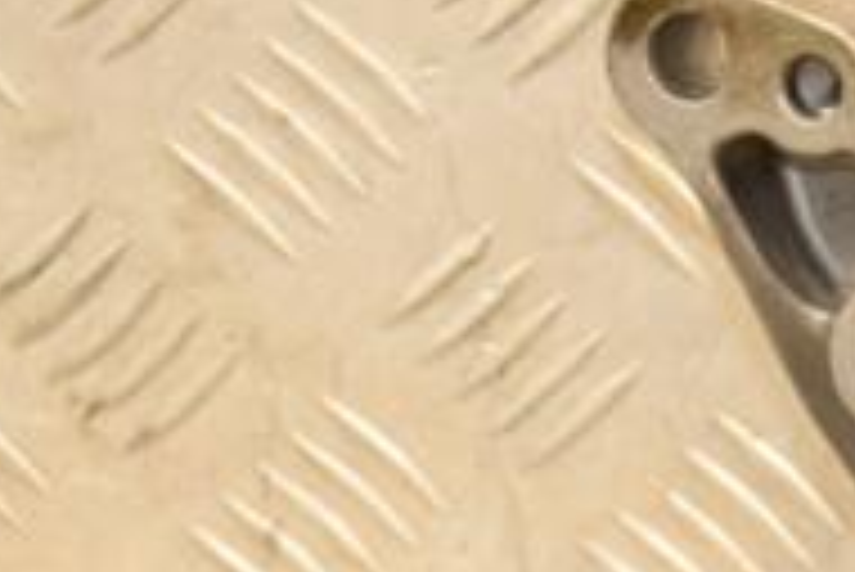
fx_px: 6988
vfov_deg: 4.7
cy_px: 721
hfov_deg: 6.9
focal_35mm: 294
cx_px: 1134
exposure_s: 1/100
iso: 800
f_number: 5.3
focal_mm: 62
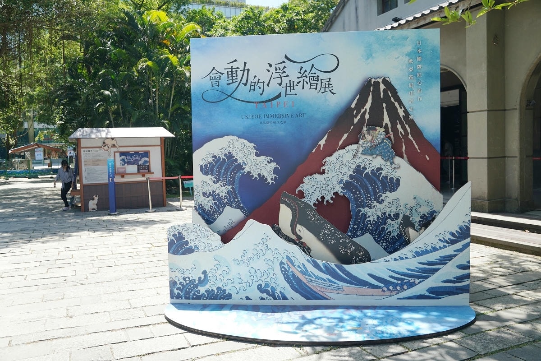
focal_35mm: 30
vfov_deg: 43.6
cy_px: 180
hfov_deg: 61.9
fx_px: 451
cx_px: 270
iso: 100
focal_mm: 30
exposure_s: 1/100
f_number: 5
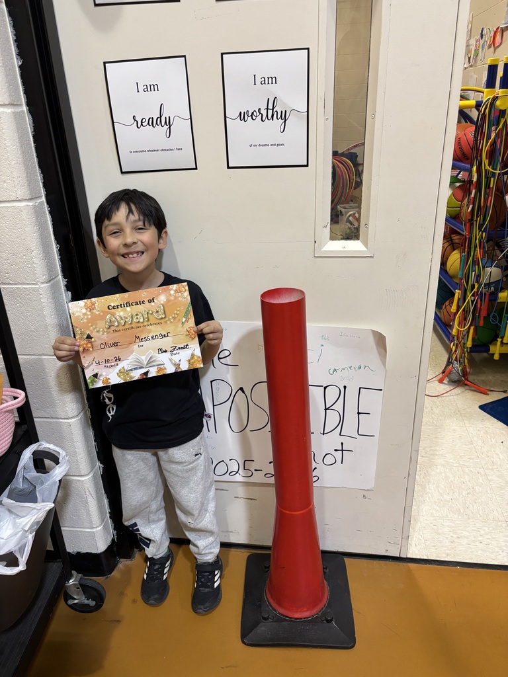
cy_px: 338
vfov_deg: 67.3
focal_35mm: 26
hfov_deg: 53.1
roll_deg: +1.9
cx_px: 254
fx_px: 509
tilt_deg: -23.6
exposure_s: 1/60
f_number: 1.6
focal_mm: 5.96
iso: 200
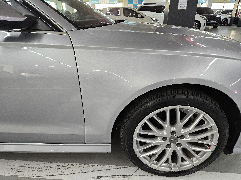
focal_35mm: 23
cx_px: 120
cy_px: 90
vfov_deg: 58.9
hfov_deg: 73.9
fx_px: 160
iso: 320
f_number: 1.8
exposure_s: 1/120
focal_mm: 5.4
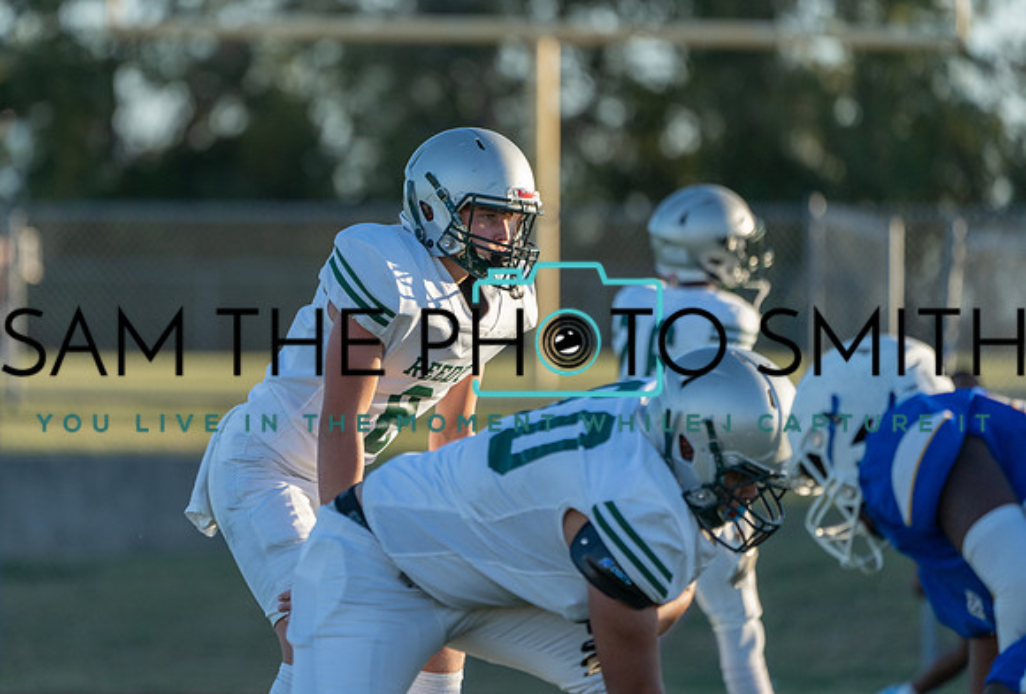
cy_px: 269
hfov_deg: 4.1
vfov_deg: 2.8
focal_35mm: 495
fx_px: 14160
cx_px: 389
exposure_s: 1/1250
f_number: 5.6
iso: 500
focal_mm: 400
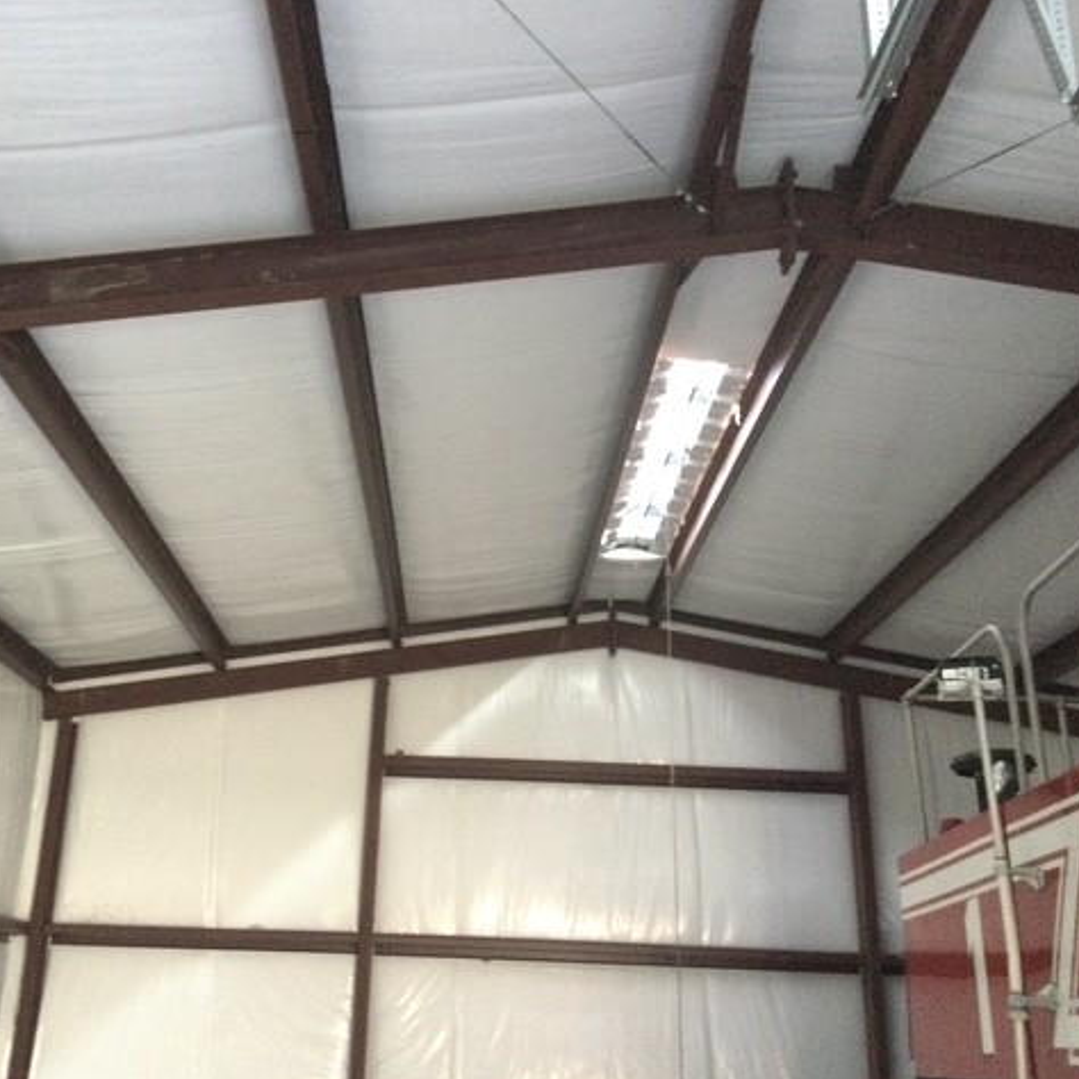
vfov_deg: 44.9
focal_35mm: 37
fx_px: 1305
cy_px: 540
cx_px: 455
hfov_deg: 44.8
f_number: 2.4
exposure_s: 1/15
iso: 250
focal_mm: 3.3
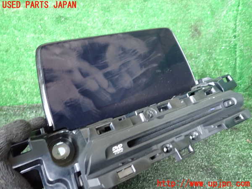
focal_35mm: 30
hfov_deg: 60.0
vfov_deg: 46.8
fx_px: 218
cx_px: 126
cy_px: 94
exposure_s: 1/30
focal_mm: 5.4
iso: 800
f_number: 2.3
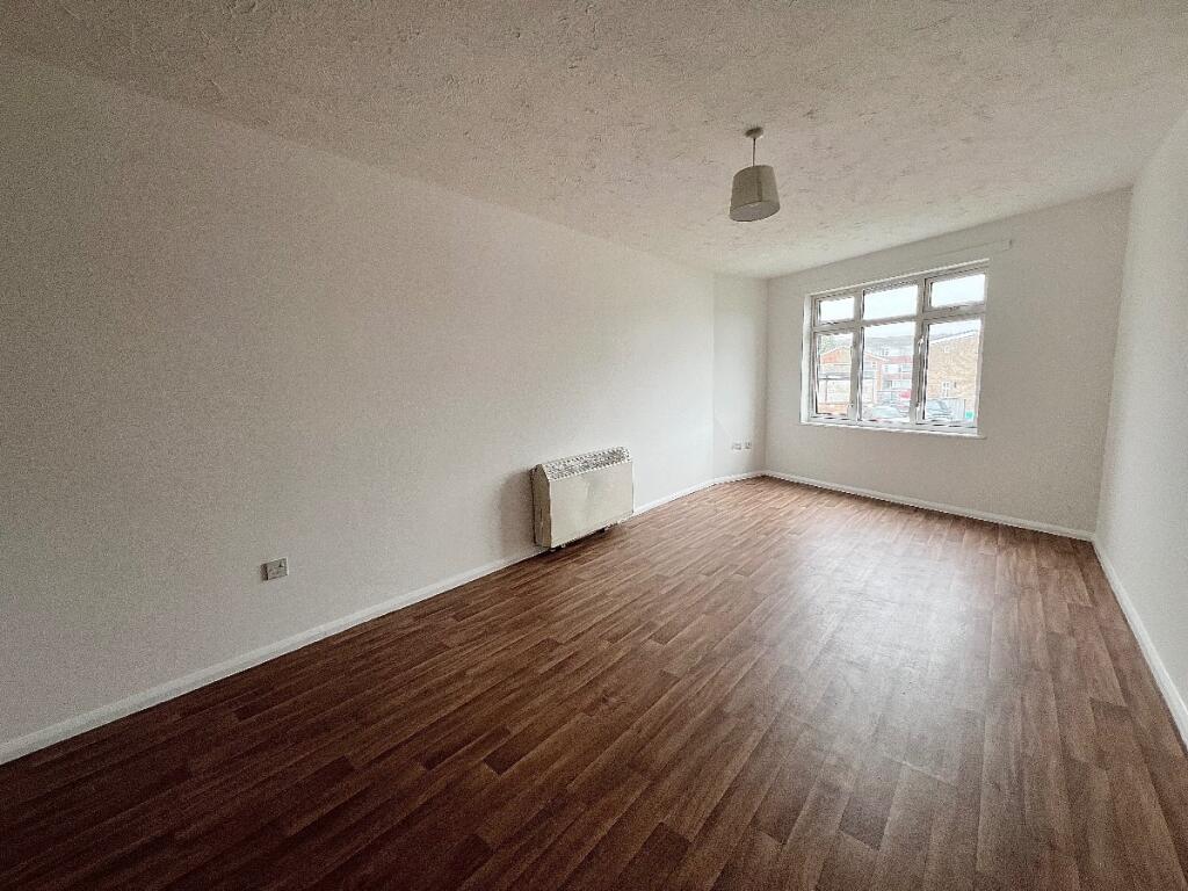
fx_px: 446
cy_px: 446
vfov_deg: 89.9
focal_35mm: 13
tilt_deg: -7.3
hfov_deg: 106.2
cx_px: 594
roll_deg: +1.8
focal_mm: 1.57
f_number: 1.8
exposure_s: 1/99
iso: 32
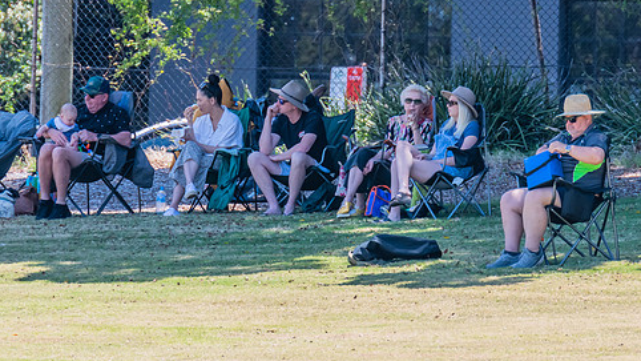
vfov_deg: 1.3
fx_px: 15380
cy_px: 143
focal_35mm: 905
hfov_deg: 2.4
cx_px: 293
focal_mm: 600
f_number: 8
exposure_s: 1/640
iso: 720
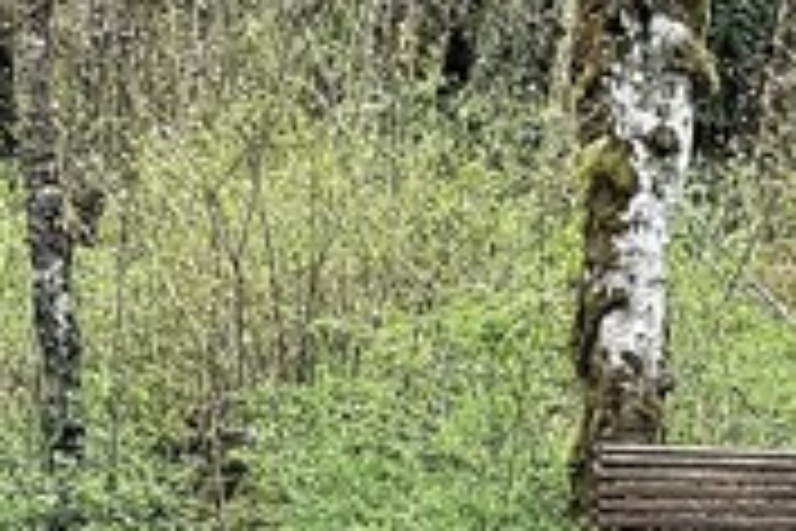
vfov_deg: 8.6
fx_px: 3449
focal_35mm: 156
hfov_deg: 13.1
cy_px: 745
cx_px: 708
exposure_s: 1/672
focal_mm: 4.2
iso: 50
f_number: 1.7
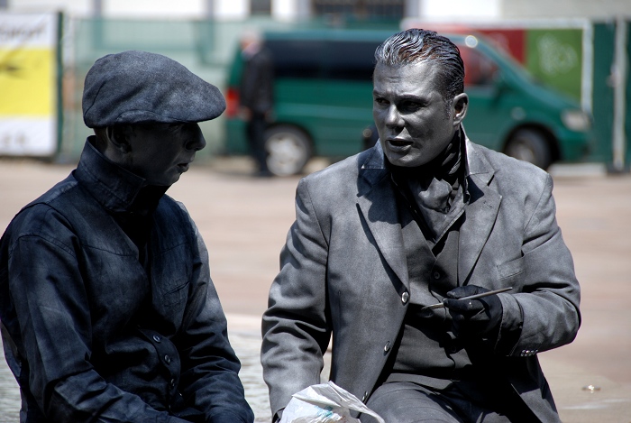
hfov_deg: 6.9
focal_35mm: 300
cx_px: 316
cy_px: 212
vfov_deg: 4.6
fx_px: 5266
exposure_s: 1/320
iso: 100
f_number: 5.6
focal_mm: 200
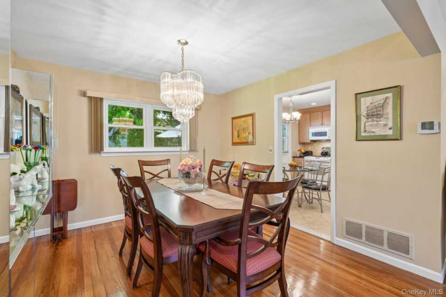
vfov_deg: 73.8
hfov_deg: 96.7
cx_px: 223
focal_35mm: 16
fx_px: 198
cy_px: 148
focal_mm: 16
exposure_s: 1/13
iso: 400
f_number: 8
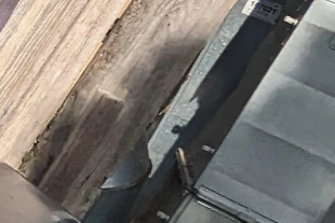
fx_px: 1275
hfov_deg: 10.8
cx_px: -638
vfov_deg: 10.0
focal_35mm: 137
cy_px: 16
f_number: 2.2
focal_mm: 2.35
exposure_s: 1/2075
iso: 41
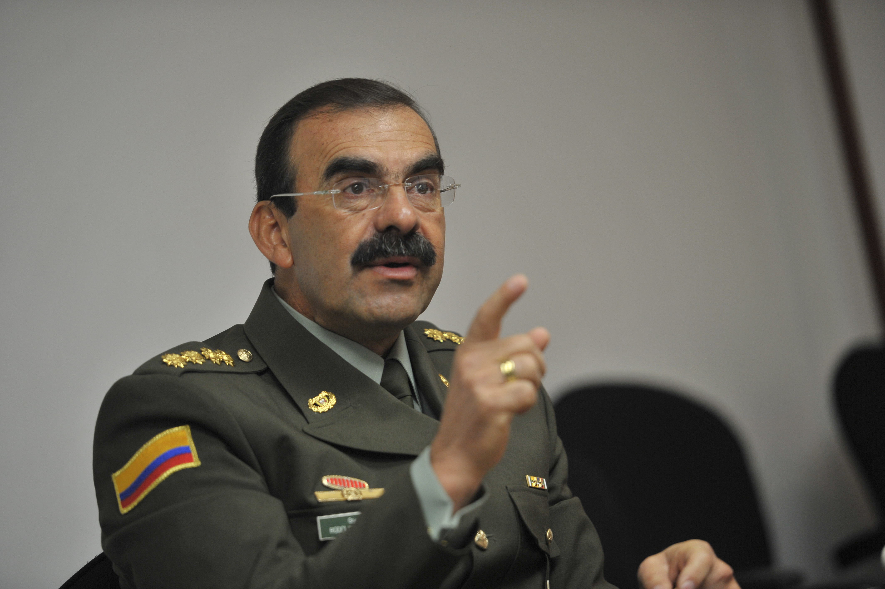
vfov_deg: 7.6
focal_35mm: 180
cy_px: 294
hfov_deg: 11.4
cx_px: 442
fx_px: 4422
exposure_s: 1/250
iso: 1000
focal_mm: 180
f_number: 2.8
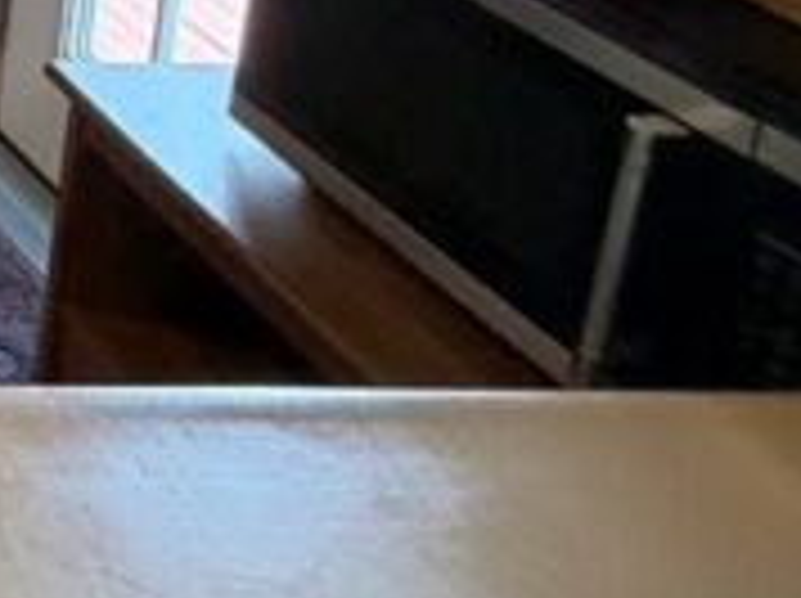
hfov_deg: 19.3
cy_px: -499
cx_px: -774
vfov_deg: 18.1
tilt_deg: -7.9
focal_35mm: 63
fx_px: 1456
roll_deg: -0.8
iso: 400
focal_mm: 2.22
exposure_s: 1/60
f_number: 2.2
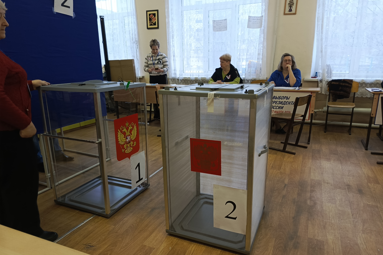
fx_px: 266
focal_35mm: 25
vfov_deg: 51.3
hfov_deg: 71.5
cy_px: 135
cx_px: 191
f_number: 1.75
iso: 798
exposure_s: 1/50
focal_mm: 5.25
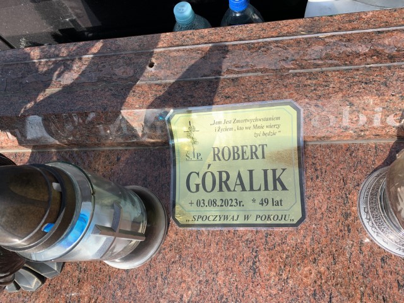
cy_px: 152
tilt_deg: -69.1
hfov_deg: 67.3
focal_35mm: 26
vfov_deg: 53.1
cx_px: 202
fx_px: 303
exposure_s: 1/1163
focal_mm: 4.25
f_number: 1.8
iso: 25
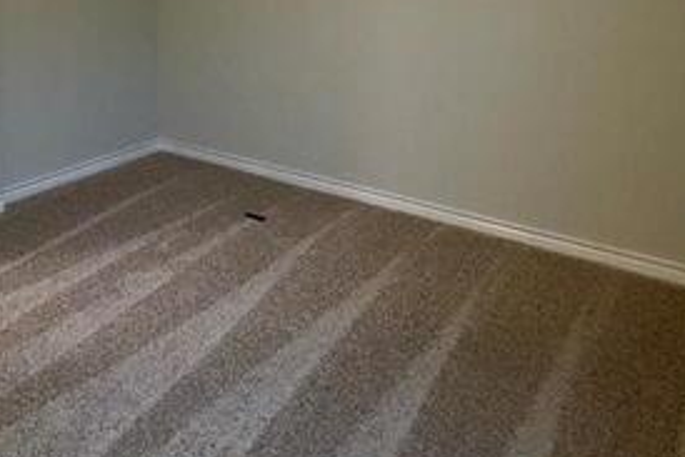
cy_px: 12
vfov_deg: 35.6
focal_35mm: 34
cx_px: 158
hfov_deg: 52.9
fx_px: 647
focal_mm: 2.22
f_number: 2.2
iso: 500
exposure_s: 1/60
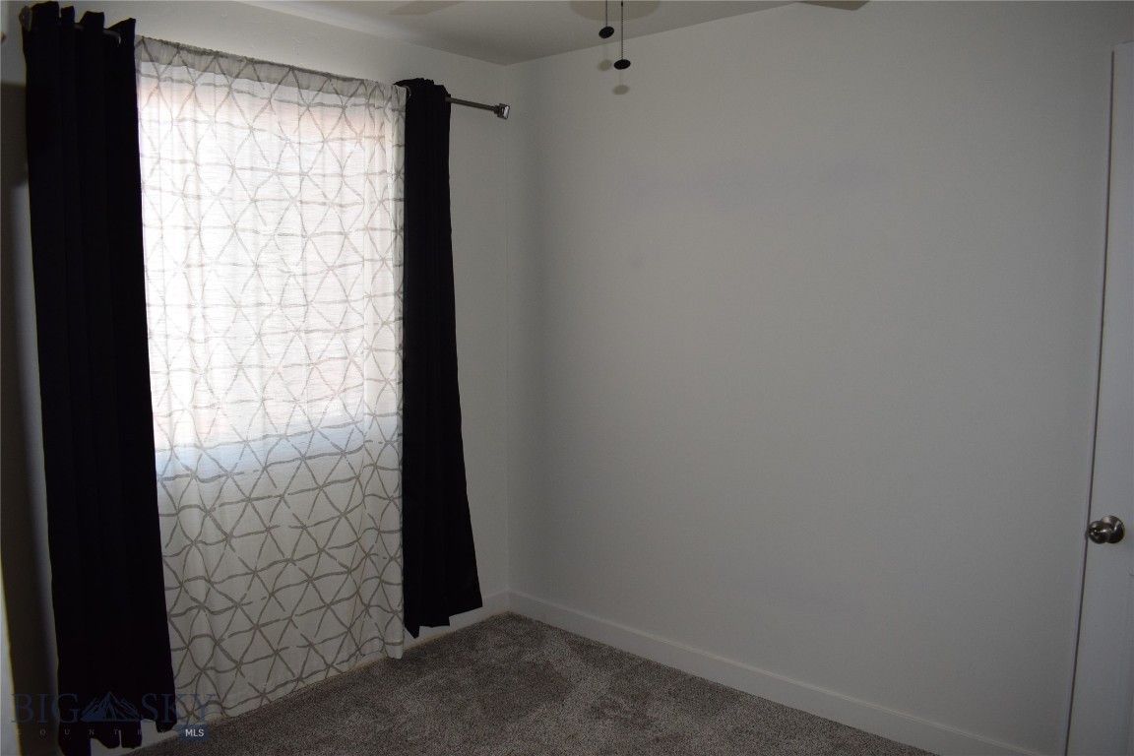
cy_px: 378
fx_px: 850
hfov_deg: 67.4
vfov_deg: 47.9
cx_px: 567
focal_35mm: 27
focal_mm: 18
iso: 800
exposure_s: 1/125
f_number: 5.6
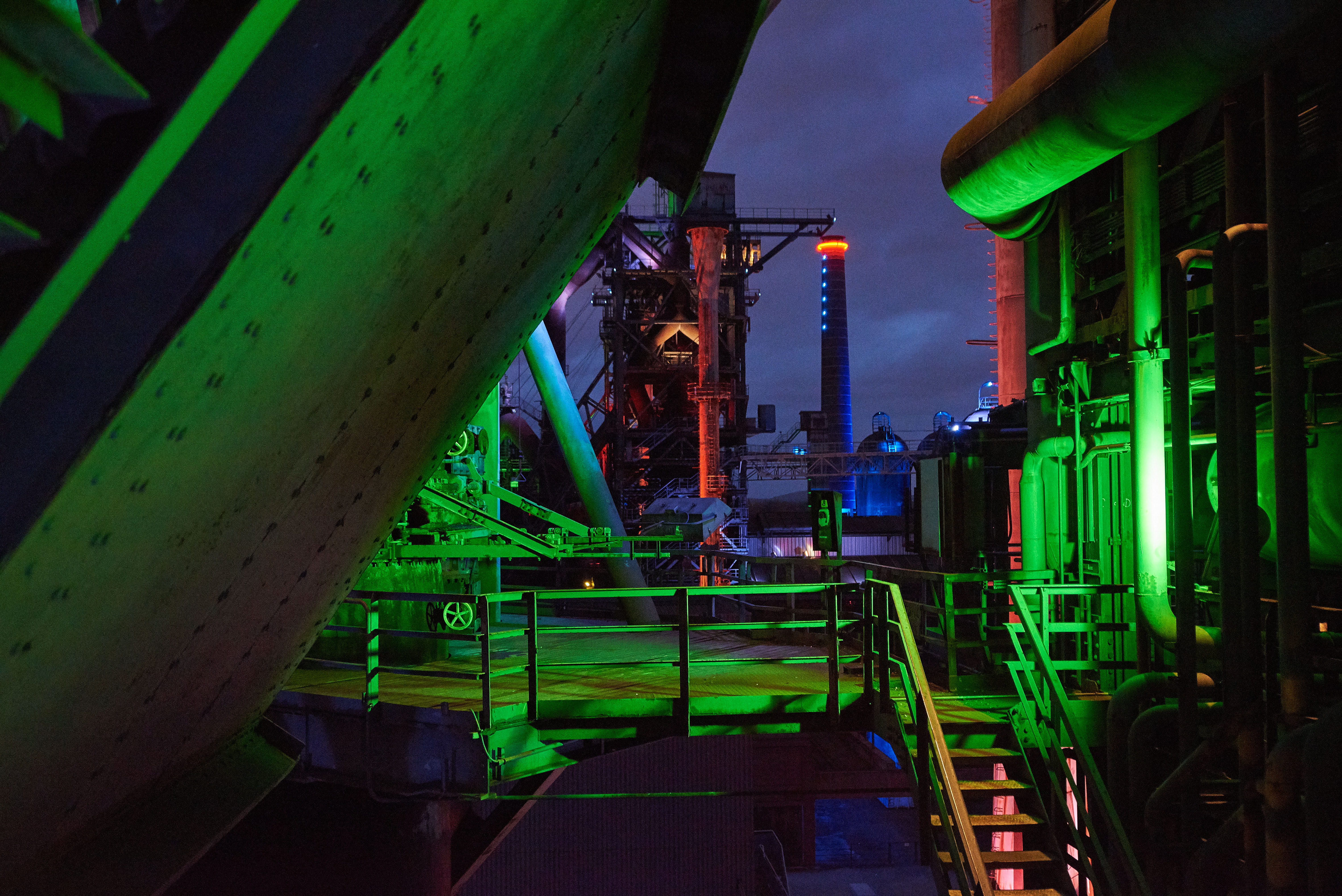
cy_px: 448
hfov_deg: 54.4
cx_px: 671
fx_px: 1305
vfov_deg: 37.9
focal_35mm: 35
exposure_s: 1/40
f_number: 2.8
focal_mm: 35
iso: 1000
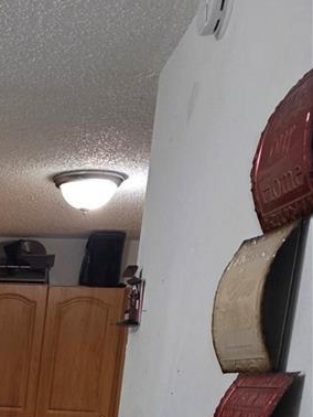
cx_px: -182
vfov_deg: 23.6
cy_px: 537
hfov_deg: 17.7
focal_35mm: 73
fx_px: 879
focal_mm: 6.3
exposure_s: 1/120
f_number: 1.7
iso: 500
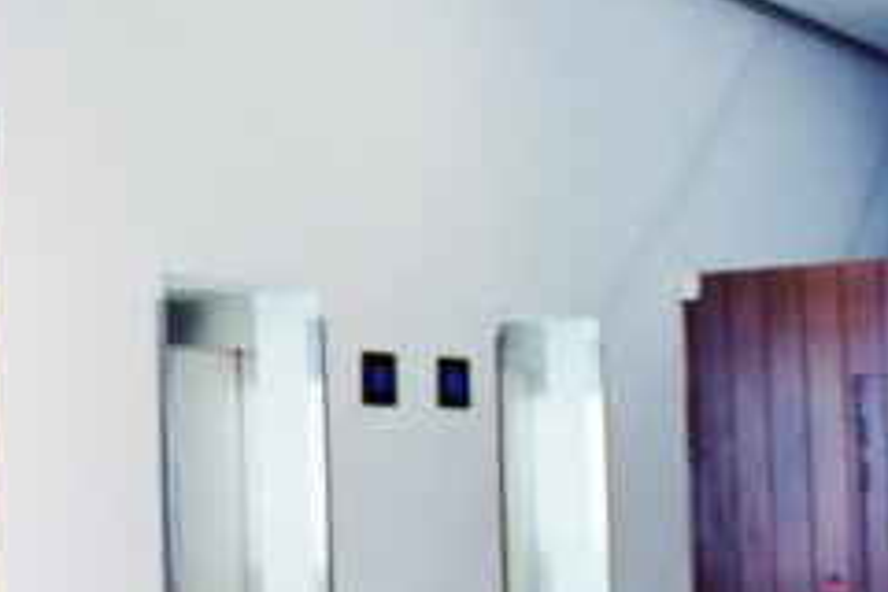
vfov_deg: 21.1
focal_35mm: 64
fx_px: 1579
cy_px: 424
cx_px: -585
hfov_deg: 22.7
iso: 400
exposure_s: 1/60
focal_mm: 10
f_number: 4
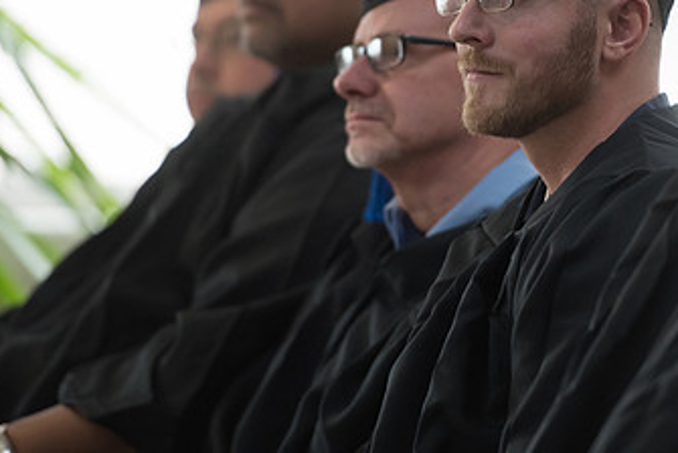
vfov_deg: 4.0
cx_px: 540
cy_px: 149
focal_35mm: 346
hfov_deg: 5.9
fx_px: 6522
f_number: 2.8
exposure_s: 1/200
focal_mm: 200
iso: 2000
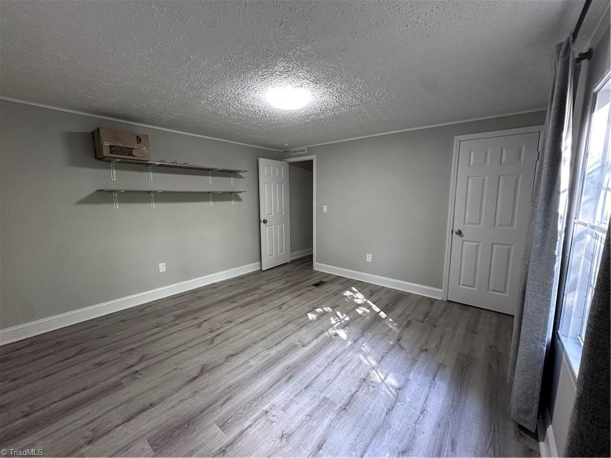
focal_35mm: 14
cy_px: 229
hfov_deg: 102.1
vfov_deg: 85.7
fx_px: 247
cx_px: 306
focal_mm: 2.22
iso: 320
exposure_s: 1/60
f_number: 2.2
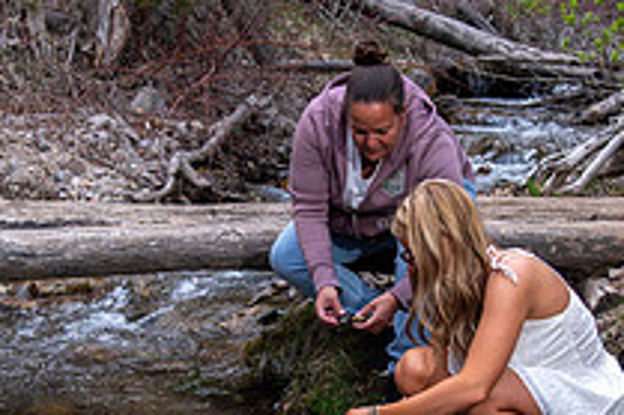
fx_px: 1299
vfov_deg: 18.1
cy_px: 272
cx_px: 305
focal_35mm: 75
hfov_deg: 27.0
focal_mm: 27
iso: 1250
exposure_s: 1/125
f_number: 4
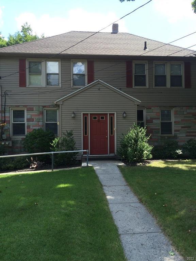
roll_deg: +0.9
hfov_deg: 48.2
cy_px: 130
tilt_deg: -1.2
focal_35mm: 29
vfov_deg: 61.7
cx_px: 98
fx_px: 219
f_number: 2.2
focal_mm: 4.15
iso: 32
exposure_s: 1/547
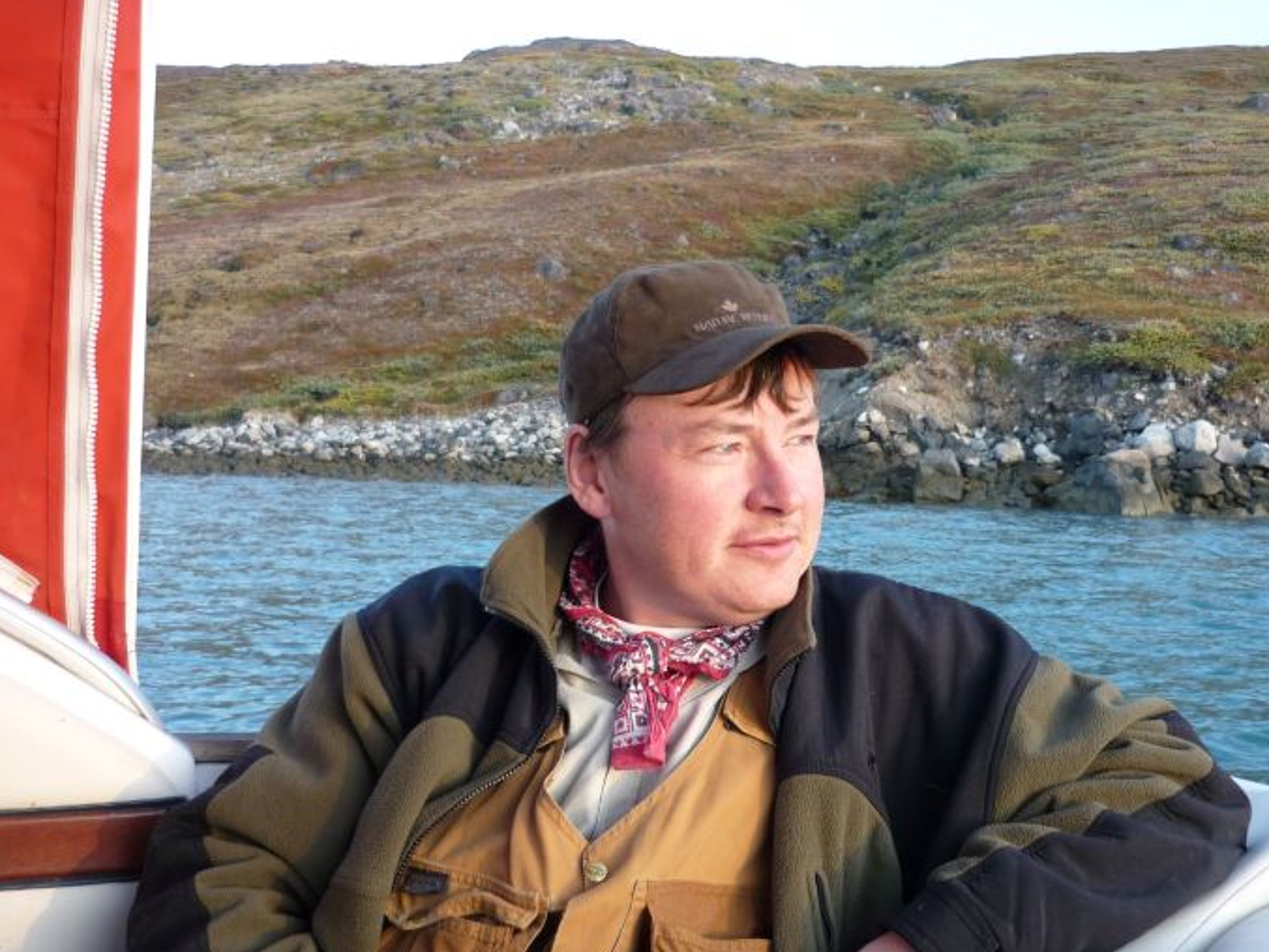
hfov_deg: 47.7
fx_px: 1430
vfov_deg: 36.8
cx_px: 731
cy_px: 534
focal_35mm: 39
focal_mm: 5.5
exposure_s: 1/80
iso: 100
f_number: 2.8
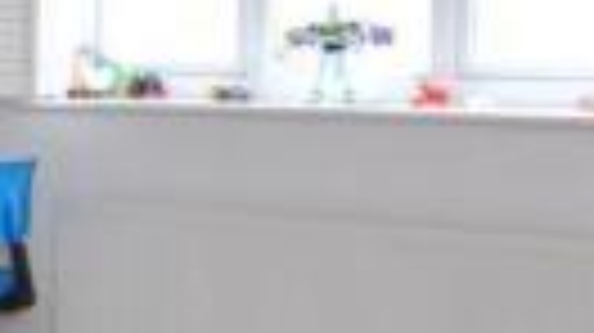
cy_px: 101
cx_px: -11
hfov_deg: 25.7
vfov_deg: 15.4
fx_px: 1228
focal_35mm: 78
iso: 800
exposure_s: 1/4
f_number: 8
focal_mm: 10
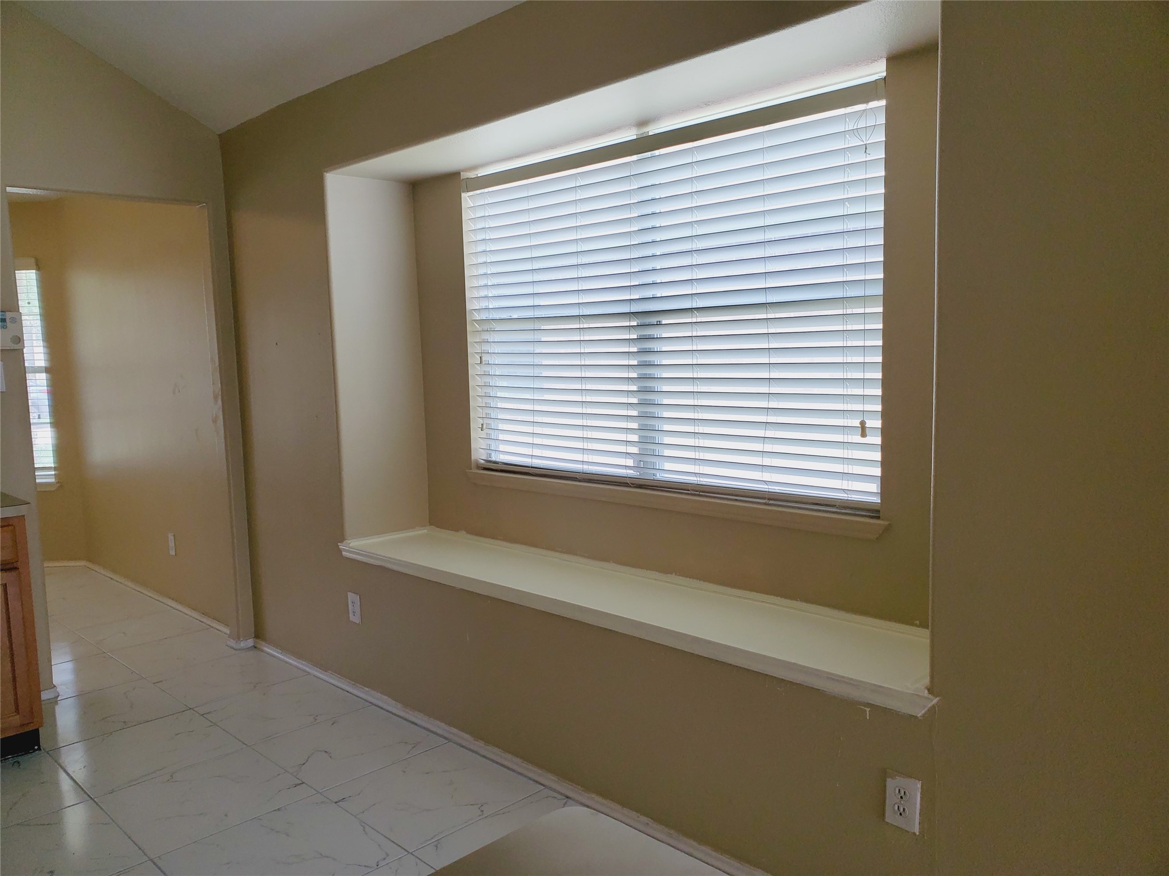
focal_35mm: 26
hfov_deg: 67.3
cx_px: 584
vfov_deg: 53.1
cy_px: 438
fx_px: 878
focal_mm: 4.3
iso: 100
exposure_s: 1/120
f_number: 2.4
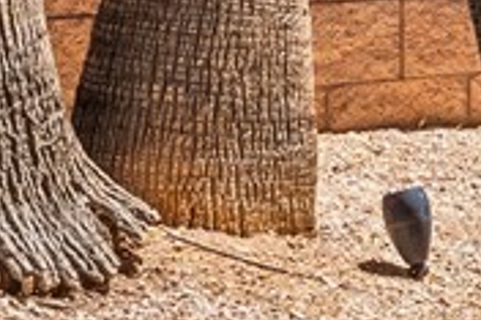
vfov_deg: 5.2
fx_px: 3457
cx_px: 1264
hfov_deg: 7.3
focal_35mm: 259
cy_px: -280
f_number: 8
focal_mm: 28
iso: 400
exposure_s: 1/8000
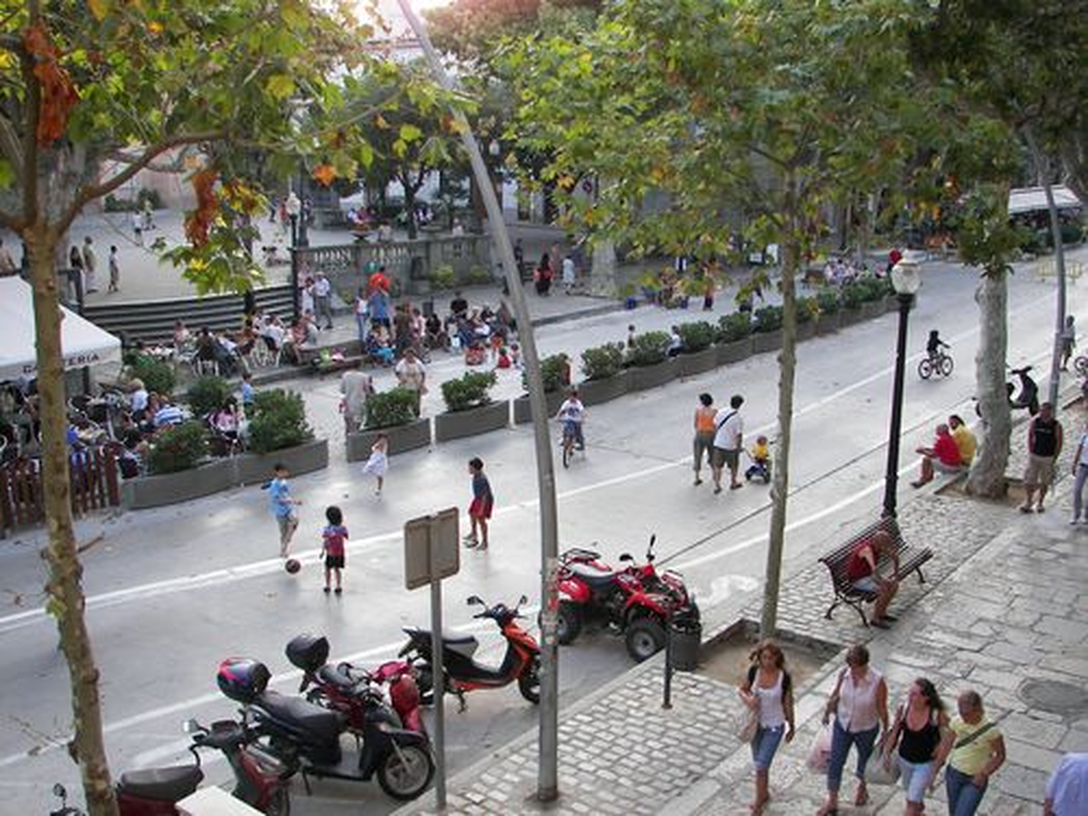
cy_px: 408
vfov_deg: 39.7
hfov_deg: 51.4
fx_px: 1131
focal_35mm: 36
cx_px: 544
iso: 50
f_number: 2.8
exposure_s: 1/60
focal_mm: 6
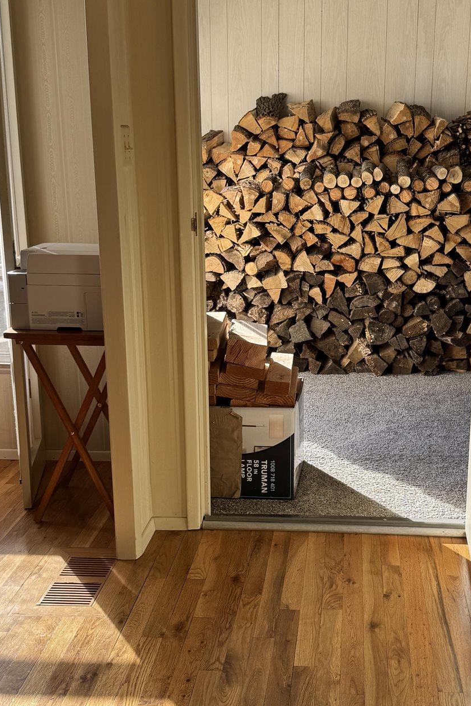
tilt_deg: -15.2
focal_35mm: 46
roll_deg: -0.5
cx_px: 310
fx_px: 903
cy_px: 377
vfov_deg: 42.7
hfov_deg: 29.1
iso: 80
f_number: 1.78
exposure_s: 1/394
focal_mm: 6.76
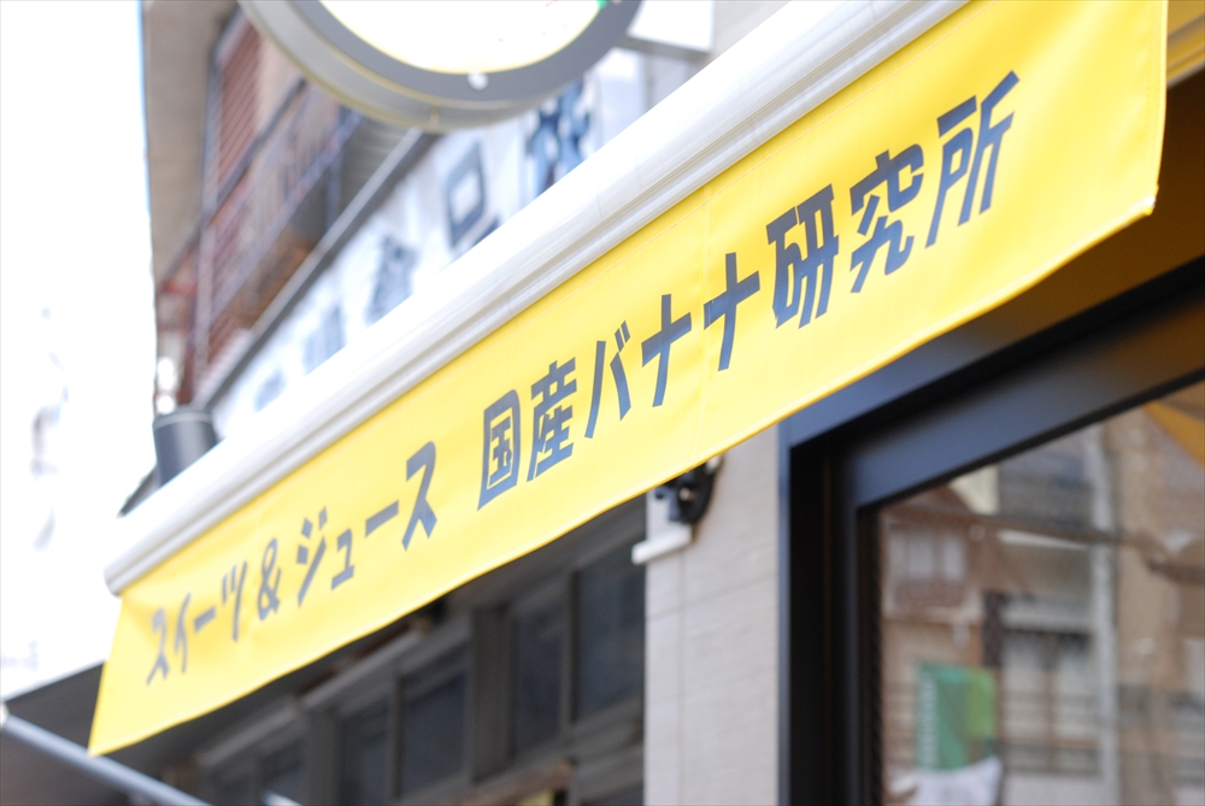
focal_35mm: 75
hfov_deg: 27.0
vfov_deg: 18.2
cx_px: 602
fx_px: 2513
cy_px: 403
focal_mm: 50
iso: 400
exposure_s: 1/320
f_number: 5.6
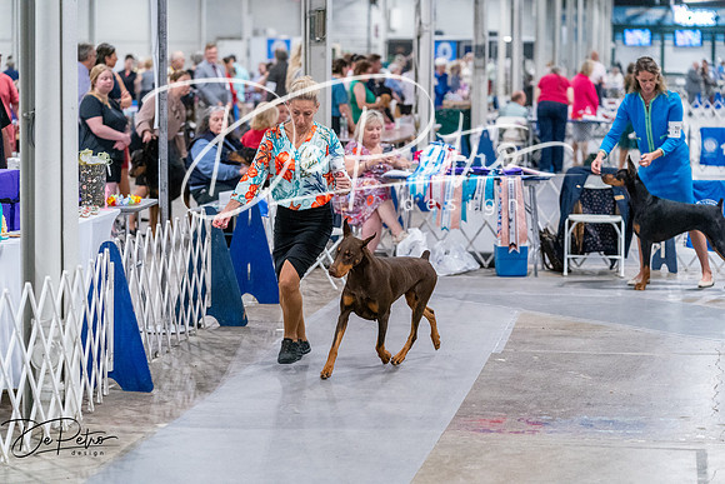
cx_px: 362
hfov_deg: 19.8
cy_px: 242
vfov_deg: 13.3
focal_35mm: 103
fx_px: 2075
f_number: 3.2
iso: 6400
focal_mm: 103
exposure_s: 1/320
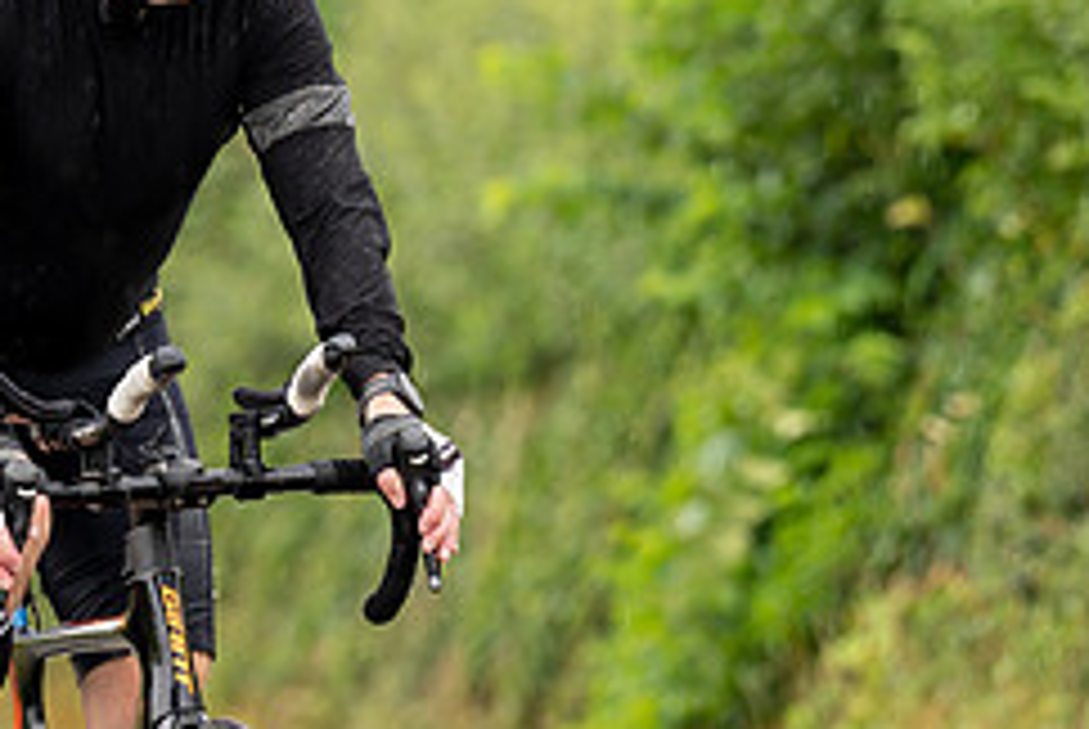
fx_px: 12114
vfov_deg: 3.4
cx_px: 220
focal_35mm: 400
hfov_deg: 5.1
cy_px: 128
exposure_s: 1/400
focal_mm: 167
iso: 320
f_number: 3.2
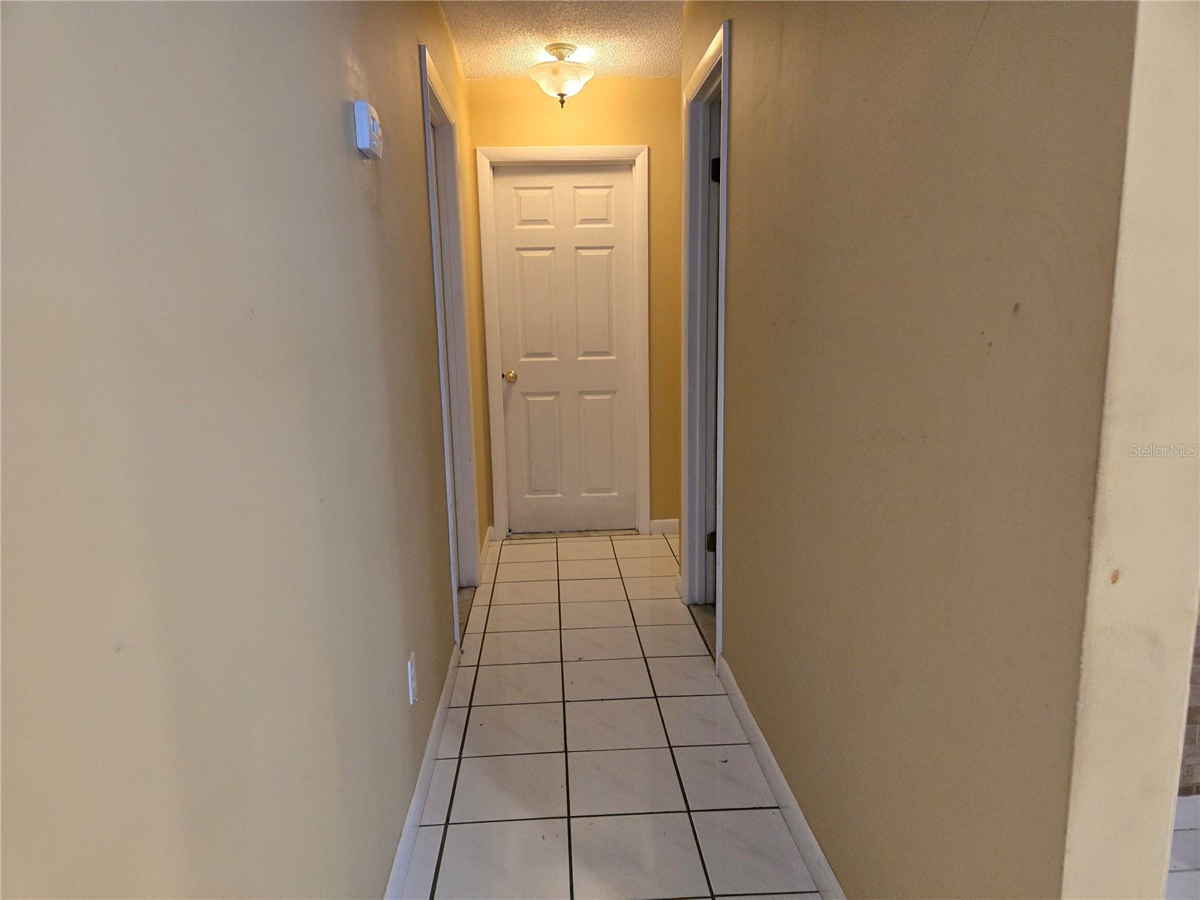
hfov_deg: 73.9
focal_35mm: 23
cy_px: 450
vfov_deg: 58.9
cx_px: 600
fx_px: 797
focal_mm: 5.4
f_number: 1.8
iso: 800
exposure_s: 1/120
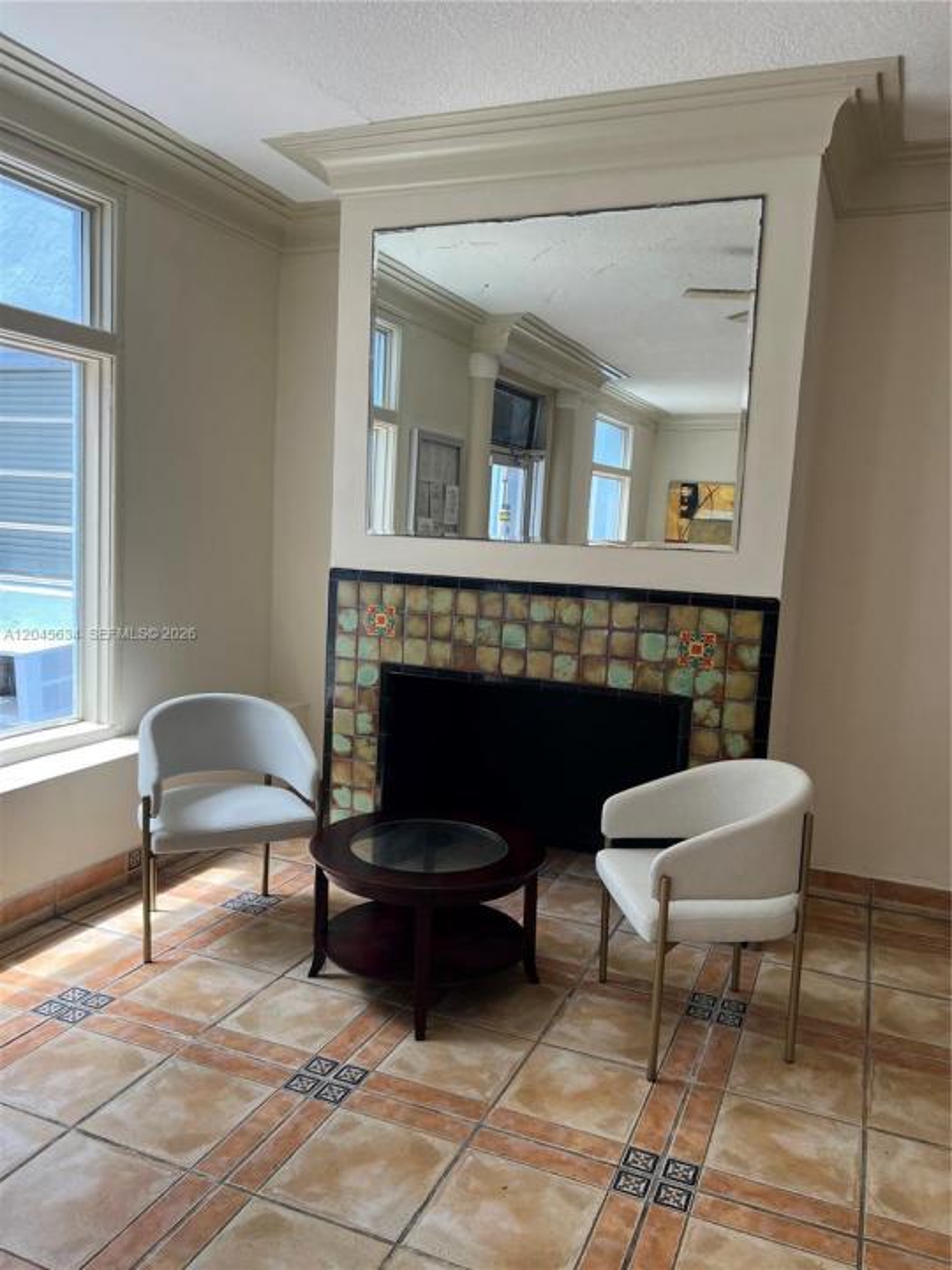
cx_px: 476
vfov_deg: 67.3
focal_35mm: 26
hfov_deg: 53.1
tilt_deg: -7.5
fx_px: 953
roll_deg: -2.0
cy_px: 635
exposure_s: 1/161
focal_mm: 5.7
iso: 40
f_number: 1.5
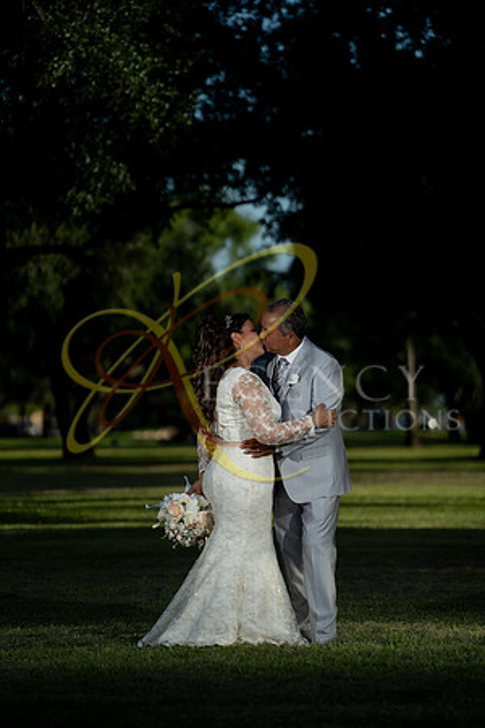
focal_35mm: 150
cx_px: 242
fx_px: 3031
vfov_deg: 13.7
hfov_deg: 9.1
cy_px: 364
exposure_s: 1/5000
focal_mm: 150
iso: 320
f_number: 2.8
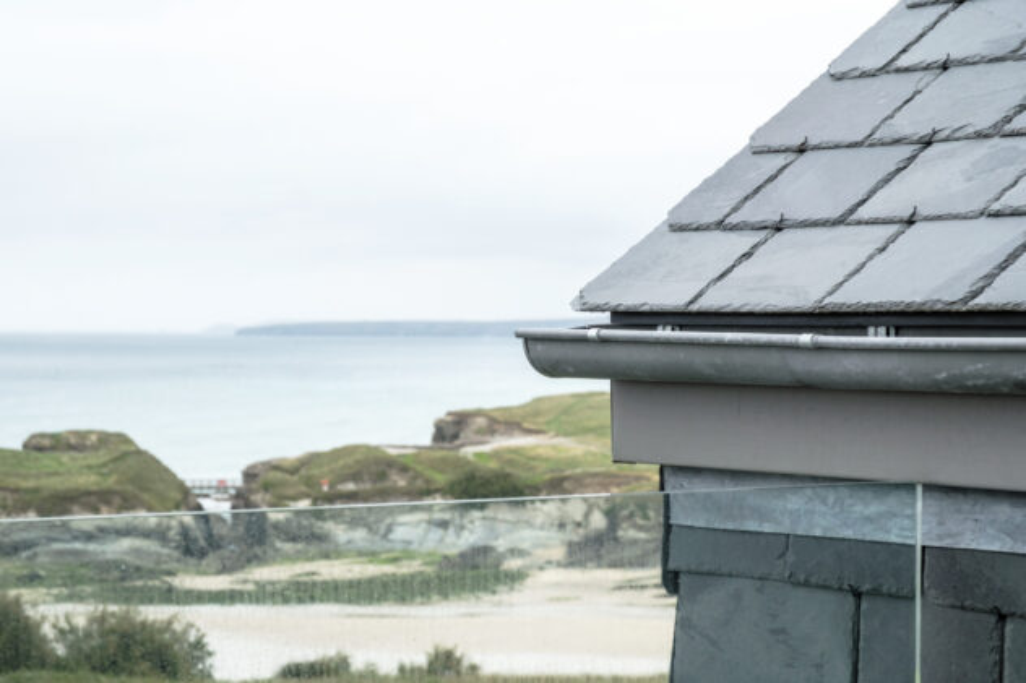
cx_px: 513
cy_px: 342
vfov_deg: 16.4
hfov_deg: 24.5
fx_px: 2365
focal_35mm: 83
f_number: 7.1
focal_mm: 55
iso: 400
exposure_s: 1/160
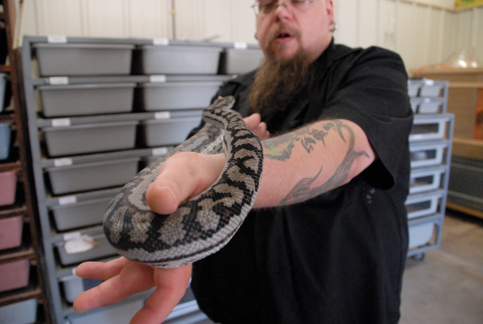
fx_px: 363
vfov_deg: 48.0
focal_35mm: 27
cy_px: 162
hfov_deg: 67.3
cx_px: 242
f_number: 3.8
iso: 1600
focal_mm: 18
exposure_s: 1/125
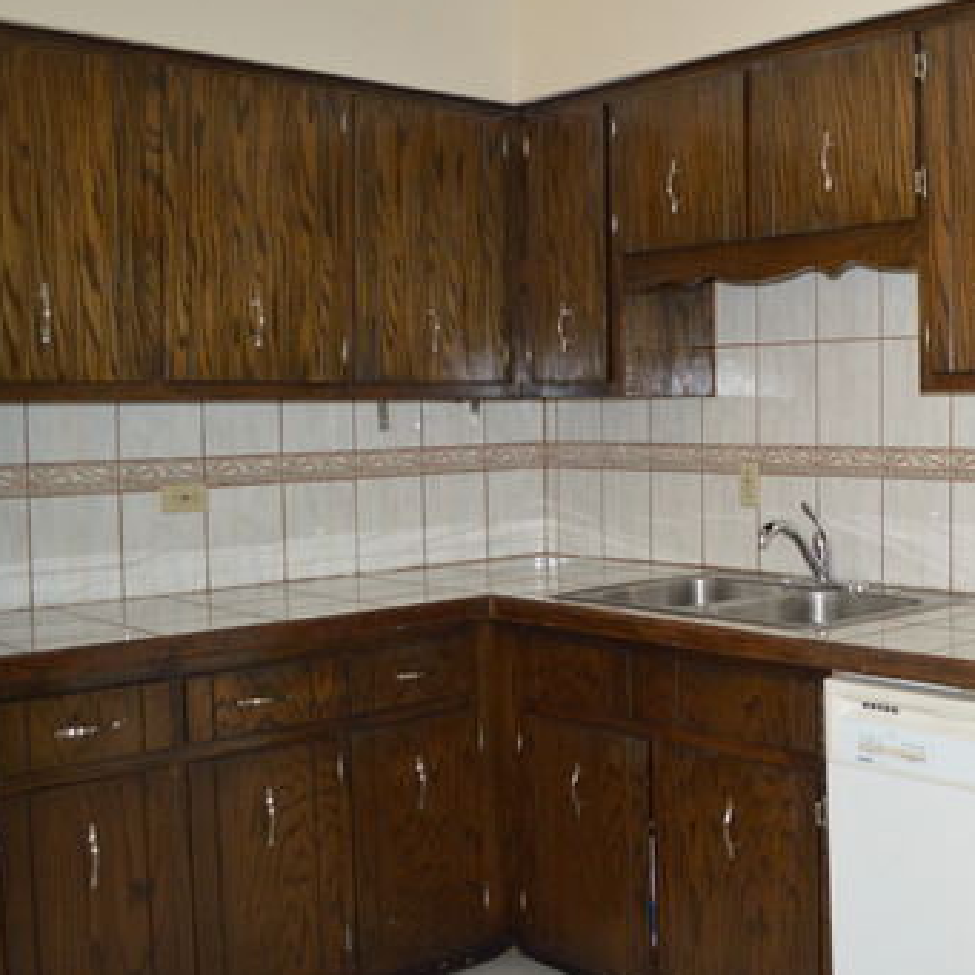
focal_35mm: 43
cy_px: 457
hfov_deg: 37.0
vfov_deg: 39.2
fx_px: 1370
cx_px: 855
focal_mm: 18
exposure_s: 1/60
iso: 720
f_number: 3.5
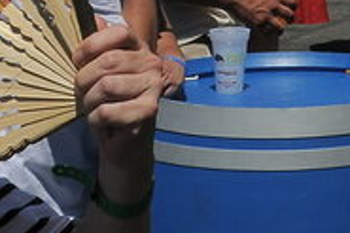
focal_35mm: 198
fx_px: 1923
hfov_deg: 9.6
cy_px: -242
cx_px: 723
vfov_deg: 6.7
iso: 200
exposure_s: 1/640
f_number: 13
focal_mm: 20
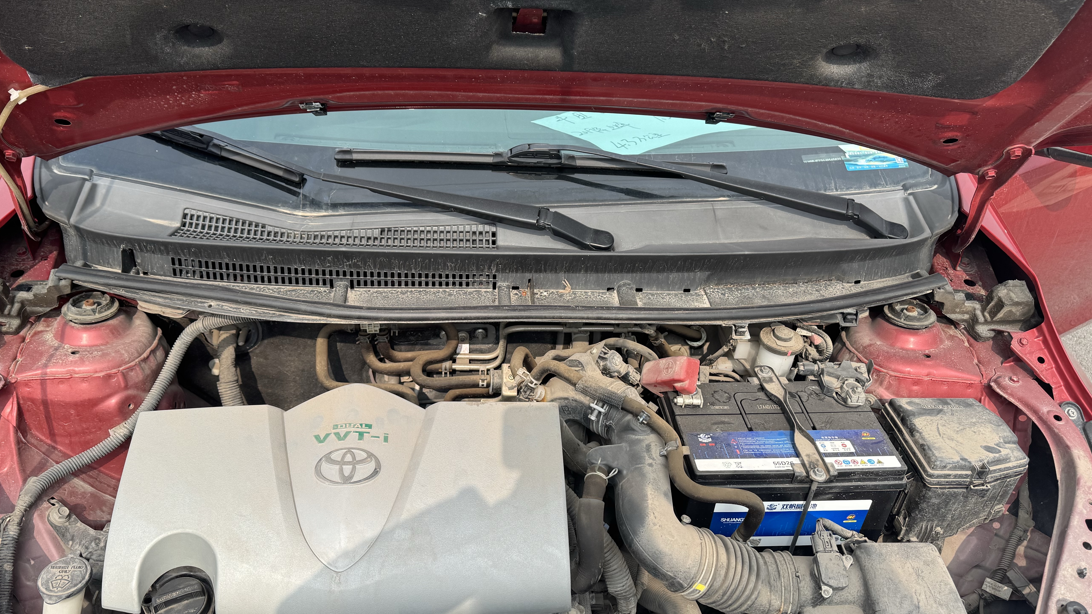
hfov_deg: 66.0
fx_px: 840
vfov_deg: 40.2
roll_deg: -1.9
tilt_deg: -35.5
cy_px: 330
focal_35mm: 29
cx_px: 512
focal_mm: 6.76
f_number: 1.78
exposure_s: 1/1923
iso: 80
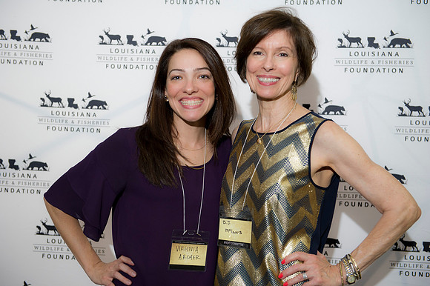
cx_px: 215
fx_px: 657
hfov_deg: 36.3
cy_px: 143
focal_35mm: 55
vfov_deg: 24.6
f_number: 3.5
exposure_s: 1/125
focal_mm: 55
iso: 800
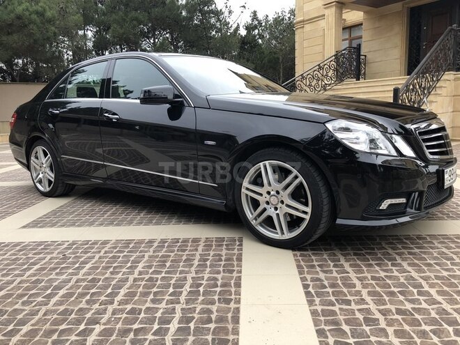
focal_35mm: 28
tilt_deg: -9.3
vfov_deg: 49.7
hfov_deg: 63.4
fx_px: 372
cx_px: 230
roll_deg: +1.1
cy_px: 172
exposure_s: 1/100
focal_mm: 3.99
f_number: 1.8
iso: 32
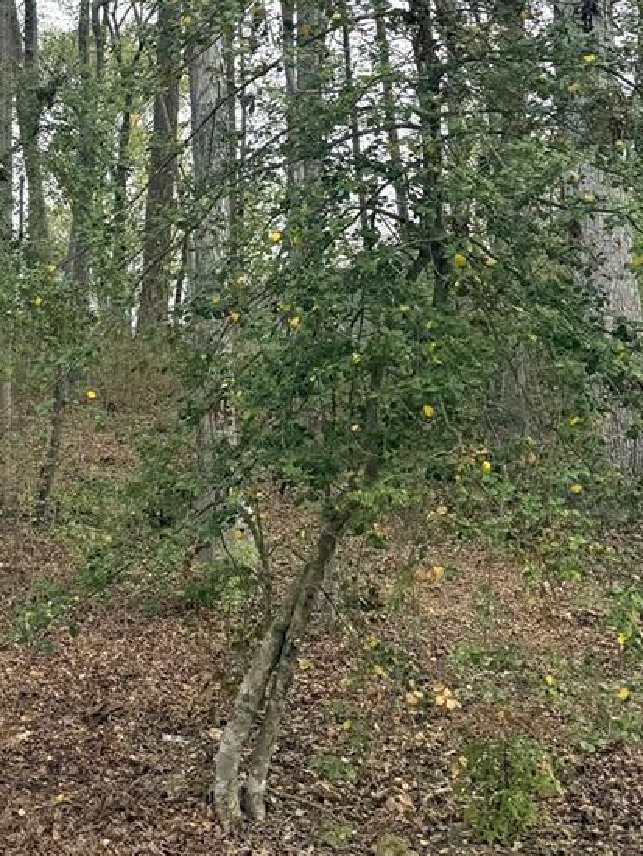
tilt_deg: +12.0
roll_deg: +1.4
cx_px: 170
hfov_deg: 21.8
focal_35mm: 67
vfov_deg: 27.6
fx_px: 1658
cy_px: 48
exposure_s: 1/2370
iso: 80
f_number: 1.78
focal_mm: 6.76
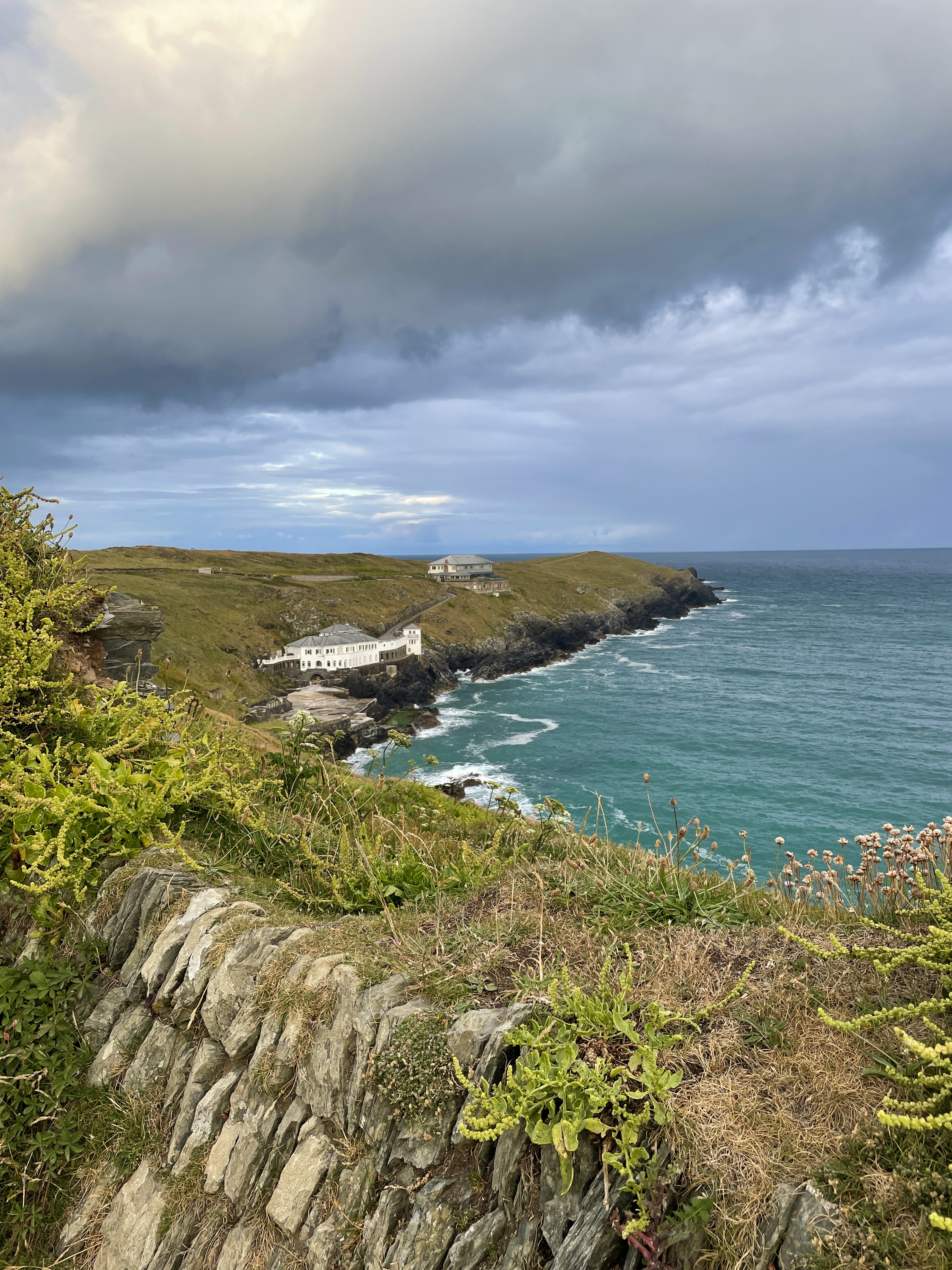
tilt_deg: -3.9
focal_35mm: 26
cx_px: 476
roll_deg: +1.8
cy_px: 635
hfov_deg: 53.1
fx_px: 953
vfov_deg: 67.3
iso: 32
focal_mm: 4.2
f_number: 1.6
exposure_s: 1/445
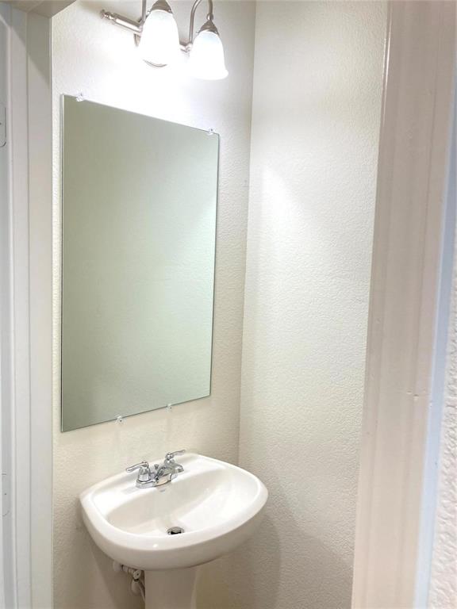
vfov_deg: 63.4
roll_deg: -2.3
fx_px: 493
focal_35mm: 28
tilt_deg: -5.1
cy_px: 304
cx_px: 228
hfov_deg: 49.7
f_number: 1.8
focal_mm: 3.99
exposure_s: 1/60
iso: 64
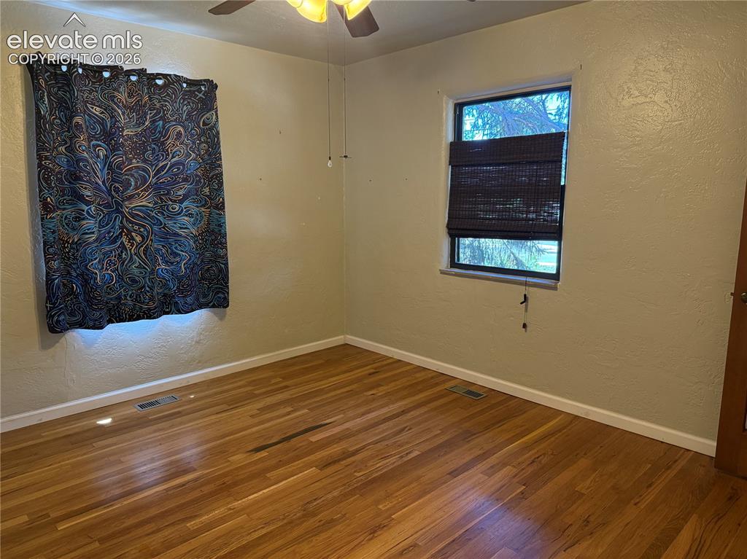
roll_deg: -0.5
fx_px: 518
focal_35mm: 24
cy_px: 280
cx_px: 374
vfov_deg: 56.8
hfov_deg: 71.6
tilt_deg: -9.6
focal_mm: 6.76
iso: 320
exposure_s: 1/120
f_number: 1.78
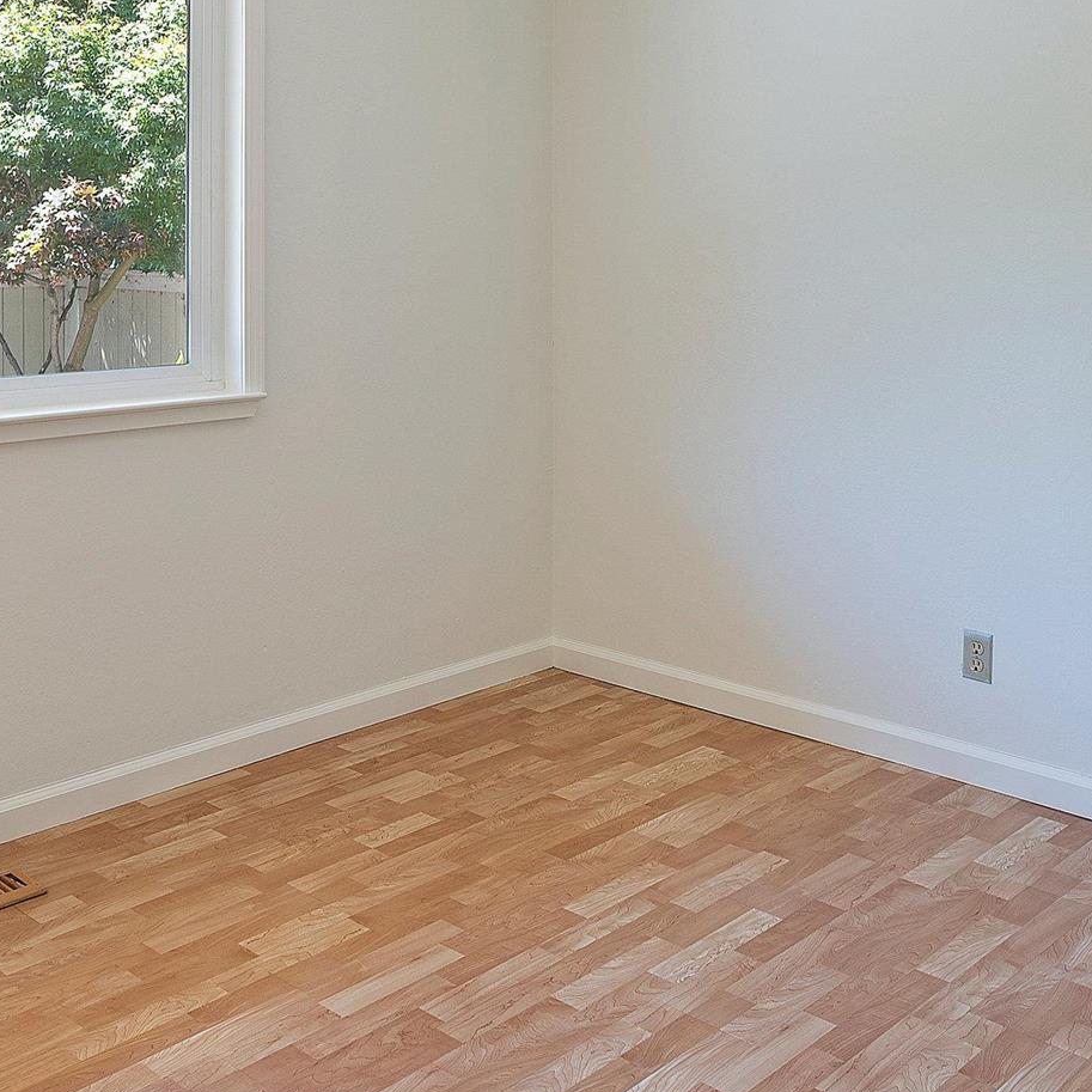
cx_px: 450
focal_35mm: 40
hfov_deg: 41.7
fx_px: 1428
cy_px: 243
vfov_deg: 40.4
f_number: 8
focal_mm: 14
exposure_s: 1/4
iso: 100
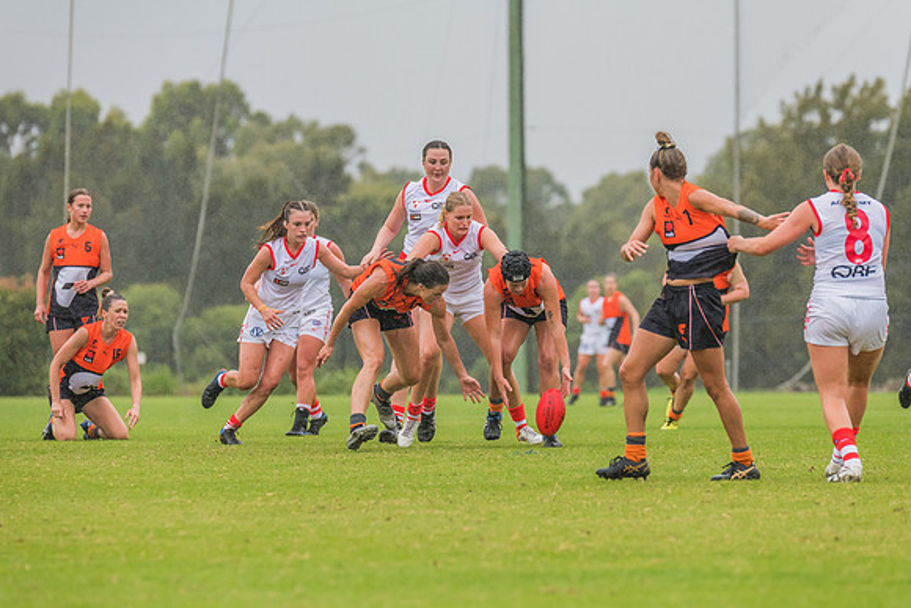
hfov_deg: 6.9
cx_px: 425
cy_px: 321
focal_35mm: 299
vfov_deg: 4.6
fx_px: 7564
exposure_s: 1/2000
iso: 800
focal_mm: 270
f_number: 5.6
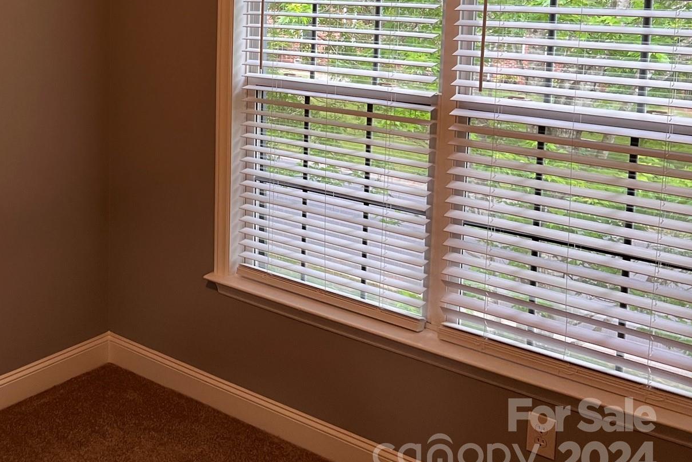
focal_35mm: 46
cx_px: 109
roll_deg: +1.1
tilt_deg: -5.9
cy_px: 64
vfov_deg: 28.4
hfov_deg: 40.4
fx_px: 884
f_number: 1.5
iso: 160
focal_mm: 5.7
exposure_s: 1/60
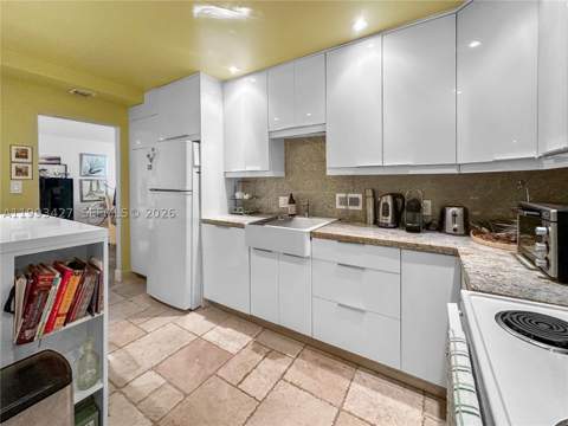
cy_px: 213
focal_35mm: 14
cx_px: 284
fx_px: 230
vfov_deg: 85.7
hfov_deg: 102.1
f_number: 2.2
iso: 320
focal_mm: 2.22
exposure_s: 1/60
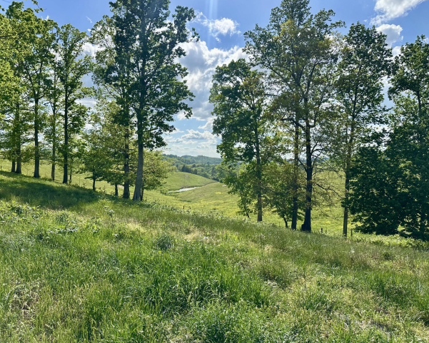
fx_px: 330
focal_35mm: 26
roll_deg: +0.2
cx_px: 194
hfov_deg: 65.9
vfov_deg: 54.9
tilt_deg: -0.6
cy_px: 172
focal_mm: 6.86
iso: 80
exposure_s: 1/3861
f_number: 1.78
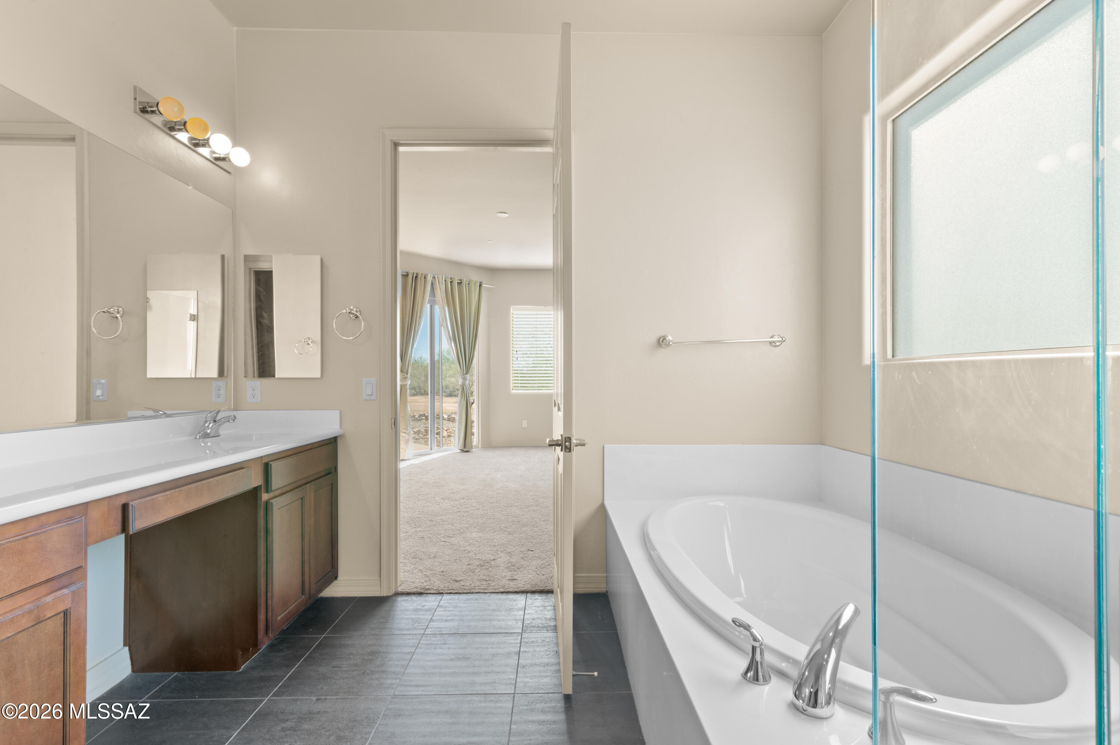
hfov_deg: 96.8
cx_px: 560
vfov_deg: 73.7
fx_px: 497
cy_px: 372
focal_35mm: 16
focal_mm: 16
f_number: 22
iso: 100
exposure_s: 2
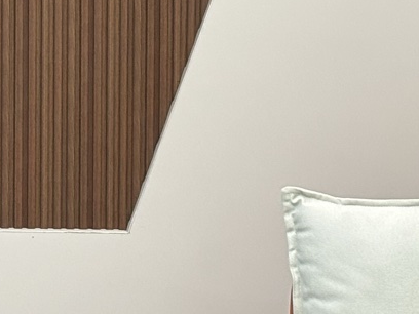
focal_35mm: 204
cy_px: -252
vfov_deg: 7.1
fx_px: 2469
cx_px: -262
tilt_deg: -3.1
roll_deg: -0.6
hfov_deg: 9.4
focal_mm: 5.96
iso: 50
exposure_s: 1/50
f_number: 1.6
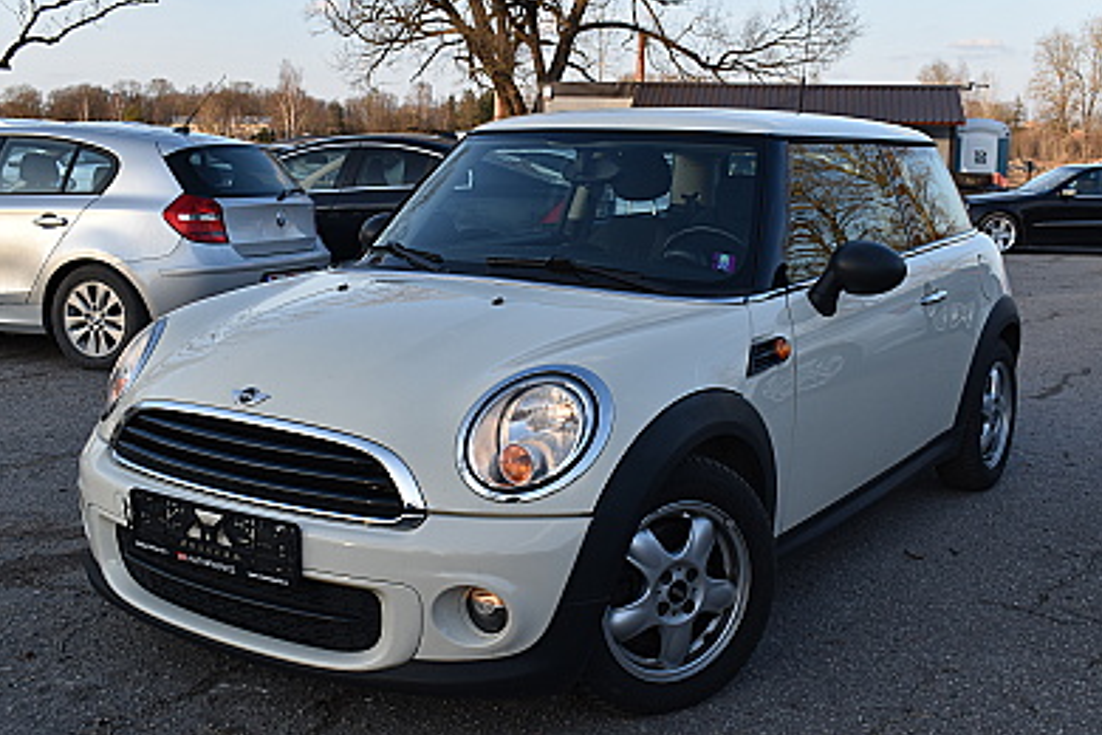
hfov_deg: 46.9
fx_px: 1271
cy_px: 372
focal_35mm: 42
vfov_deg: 32.2
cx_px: 554
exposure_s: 1/250
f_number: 8
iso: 360
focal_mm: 27
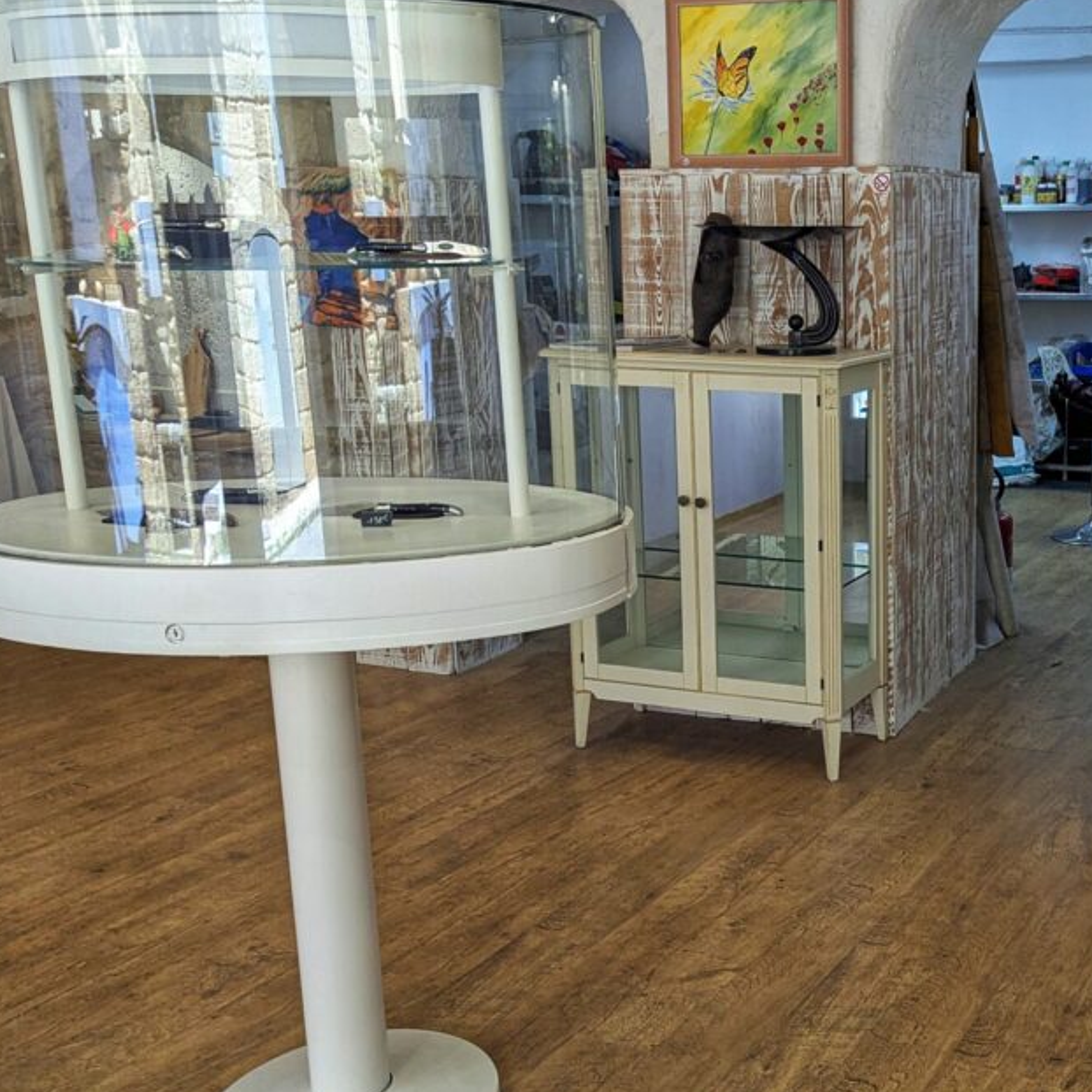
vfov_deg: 40.9
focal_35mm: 41
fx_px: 1463
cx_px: 929
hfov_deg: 38.8
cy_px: 588
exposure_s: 1/394
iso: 187
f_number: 1.85
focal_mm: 6.81
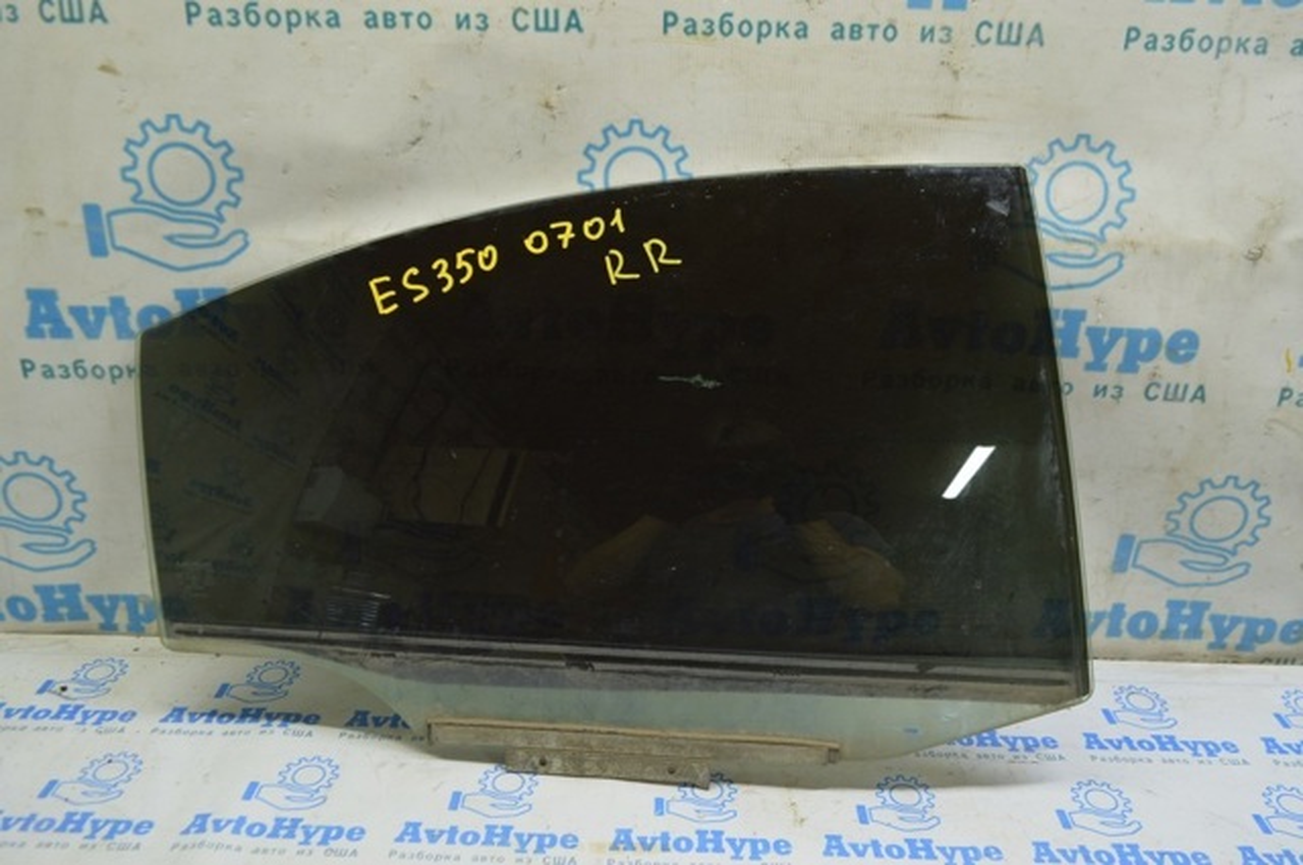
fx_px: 1084
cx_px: 652
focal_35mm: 30
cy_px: 432
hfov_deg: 62.0
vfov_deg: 43.5
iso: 400
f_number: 5.6
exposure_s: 1/20
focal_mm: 20
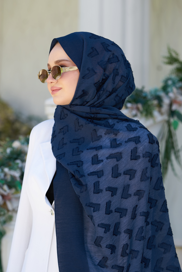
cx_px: 91
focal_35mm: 115
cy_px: 136
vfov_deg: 17.8
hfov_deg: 11.9
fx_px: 872
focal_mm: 115
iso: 100
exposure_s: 1/250
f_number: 4
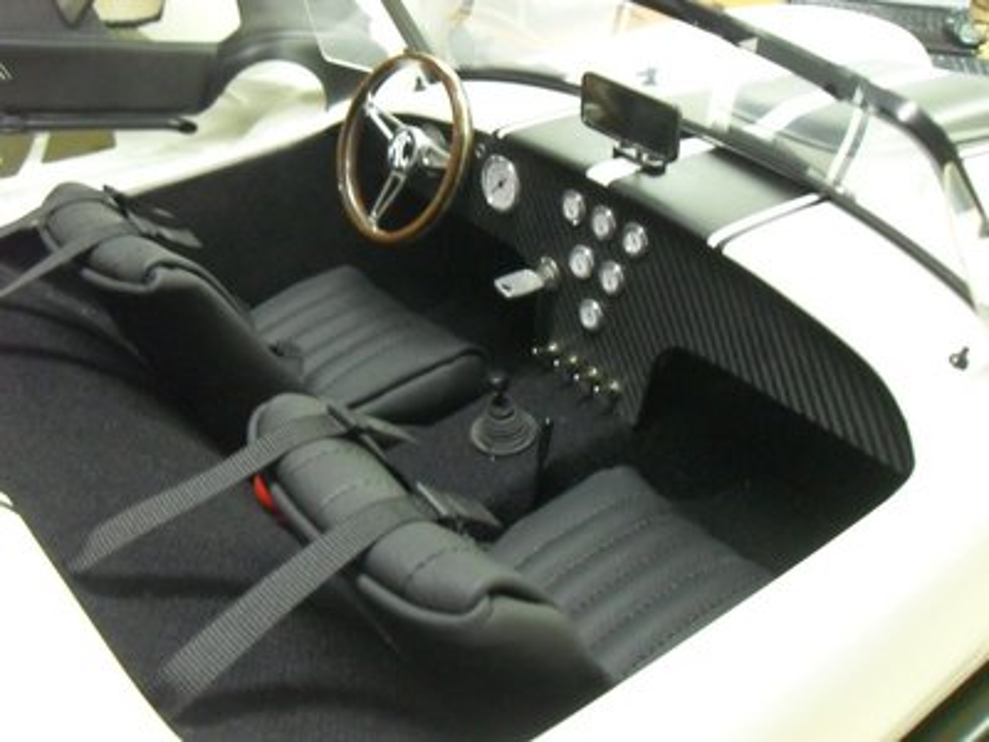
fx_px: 1000
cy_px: 371
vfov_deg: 40.7
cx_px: 494
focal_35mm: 35
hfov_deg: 52.6
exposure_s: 1/15
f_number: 2.8
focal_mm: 6.2
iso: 400
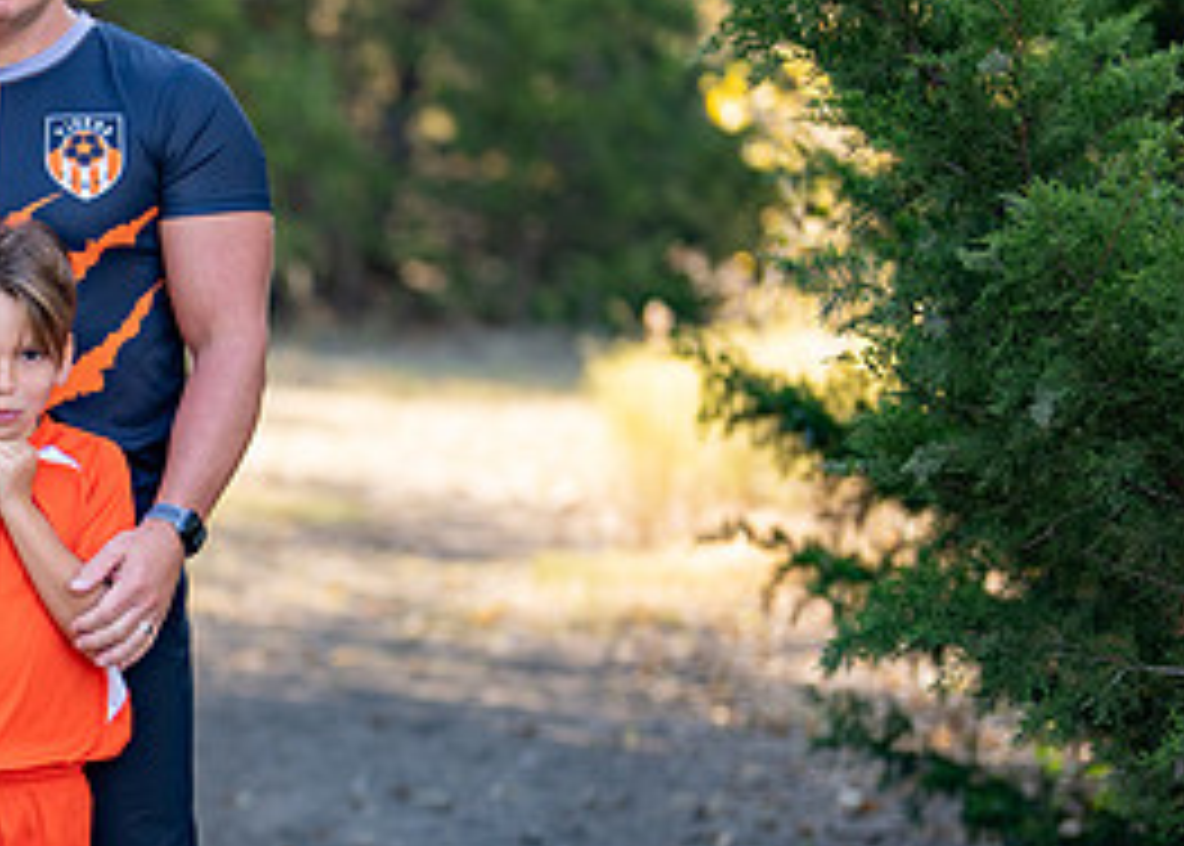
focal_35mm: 126
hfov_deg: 15.6
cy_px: 540
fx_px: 4238
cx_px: -52
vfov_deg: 11.4
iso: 100
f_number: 1.2
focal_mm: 50
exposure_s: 1/1000
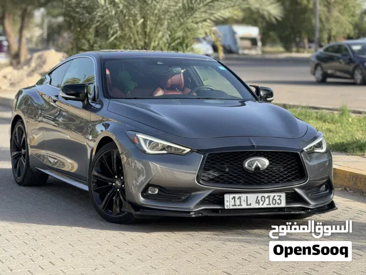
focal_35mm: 120
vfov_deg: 12.3
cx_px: 183
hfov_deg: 16.4
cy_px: 138
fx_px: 1269
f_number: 2.8
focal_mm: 15.66
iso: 50
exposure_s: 1/330
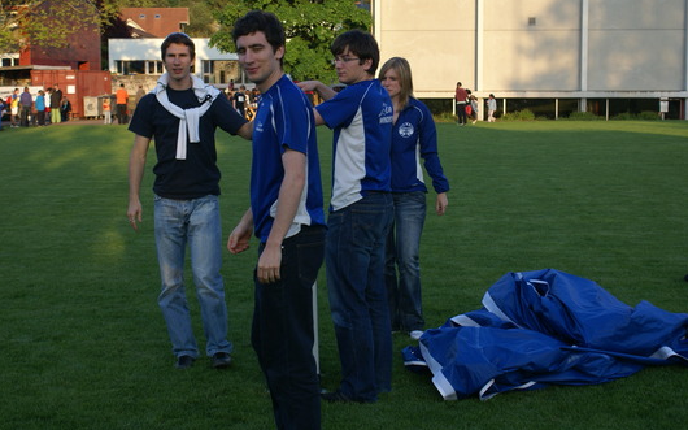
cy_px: 200
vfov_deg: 23.7
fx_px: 1022
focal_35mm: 55
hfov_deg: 37.2
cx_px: 349
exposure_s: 1/125
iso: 160
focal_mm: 35
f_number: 5.6
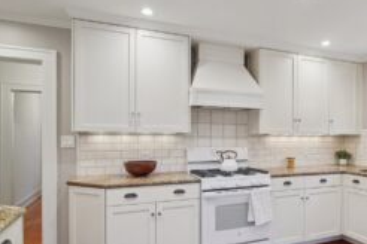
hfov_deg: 67.3
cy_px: 144
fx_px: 265
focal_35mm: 26
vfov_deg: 49.3
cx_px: 248
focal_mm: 16
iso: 1600
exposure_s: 1/50
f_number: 8
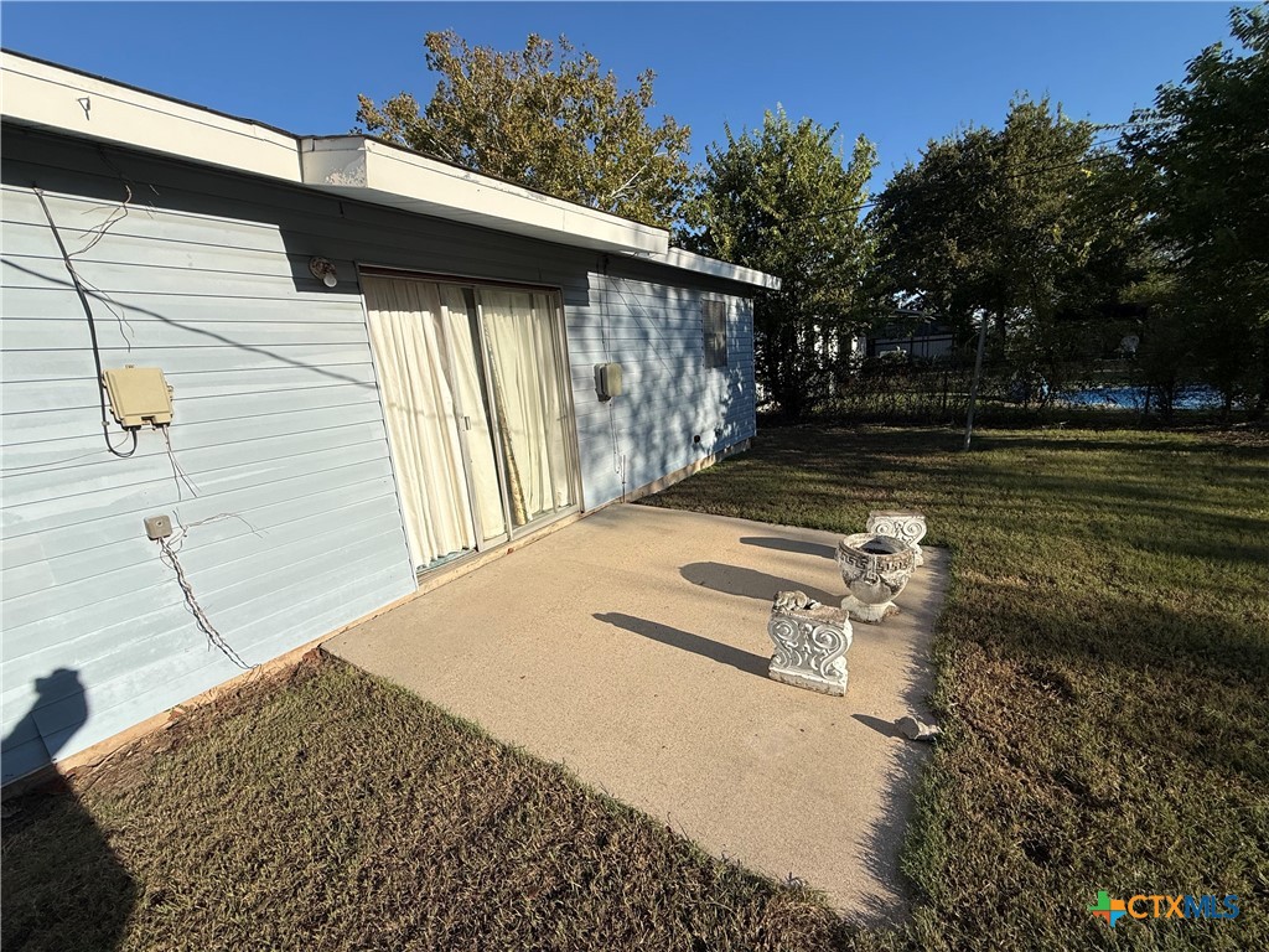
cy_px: 476
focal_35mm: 14
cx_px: 634
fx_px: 513
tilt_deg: -11.7
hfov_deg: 102.1
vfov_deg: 85.7
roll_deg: +3.7
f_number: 2.2
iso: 50
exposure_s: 1/3460
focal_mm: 2.22
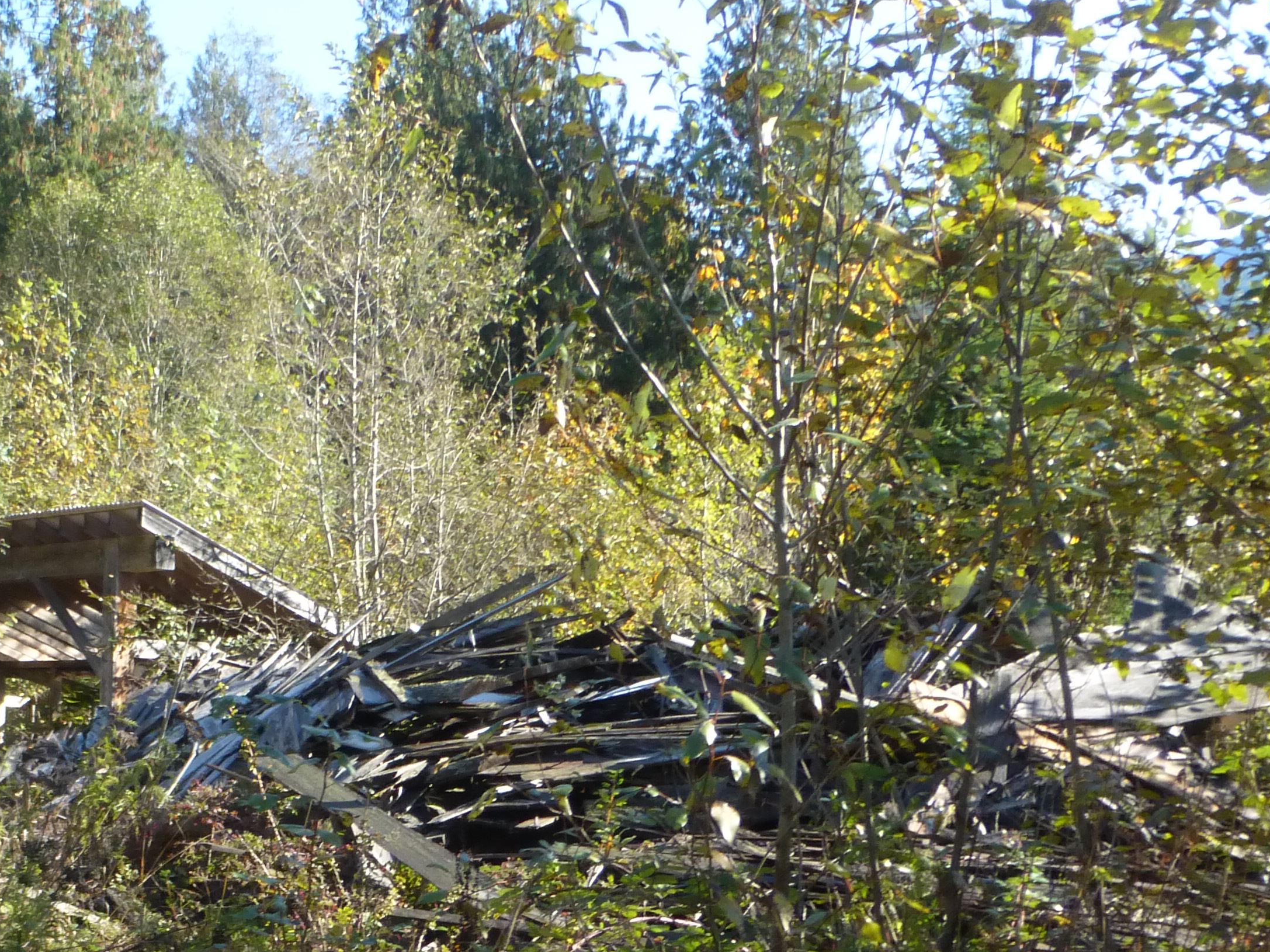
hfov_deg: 33.7
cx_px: 66
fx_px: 1944
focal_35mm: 53
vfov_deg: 26.8
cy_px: 821
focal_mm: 4.3
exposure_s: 1/250
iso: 200
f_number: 4
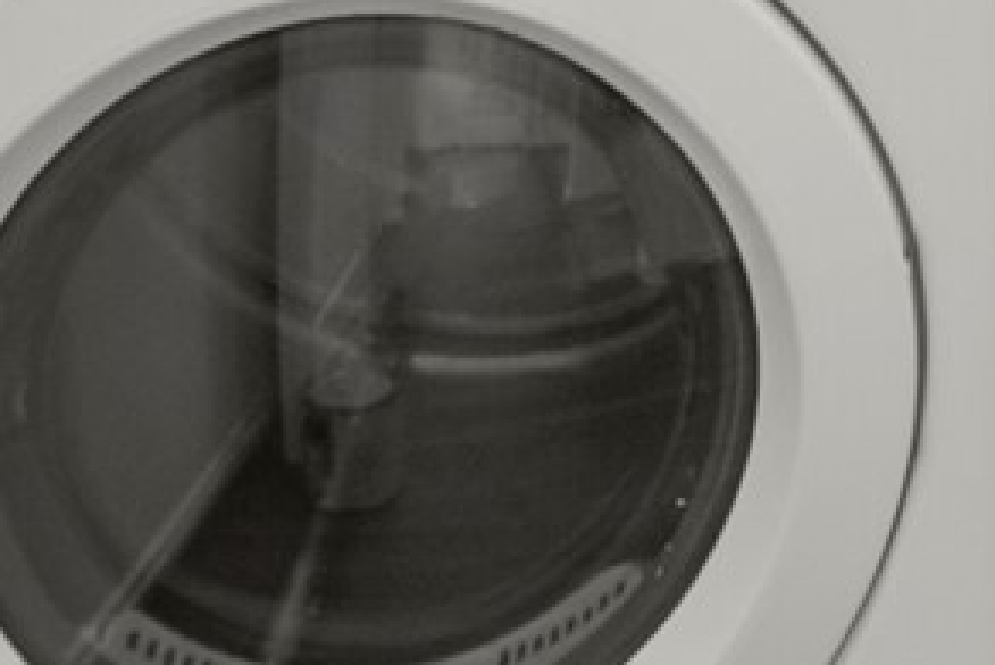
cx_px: 1407
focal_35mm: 104
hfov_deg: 17.9
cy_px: -1044
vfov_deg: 10.8
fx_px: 2876
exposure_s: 1/20
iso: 500
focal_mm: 14
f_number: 11
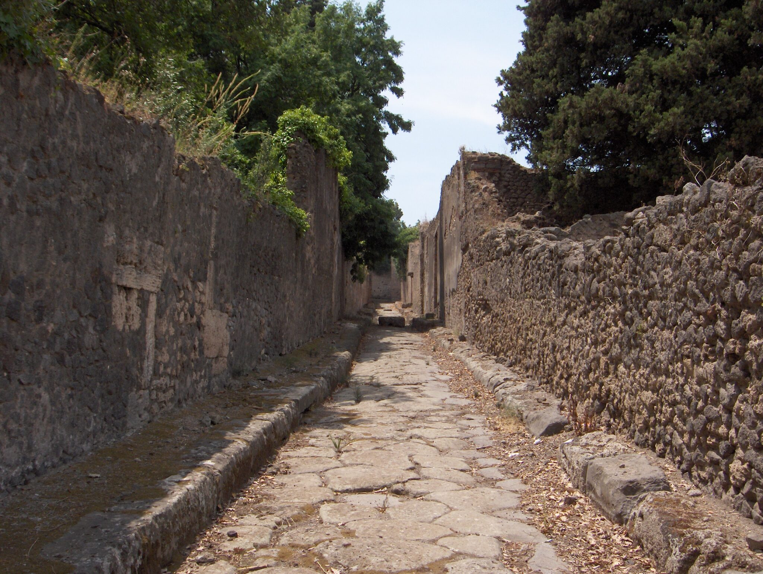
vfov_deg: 36.9
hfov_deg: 47.8
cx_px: 382
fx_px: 861
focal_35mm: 39
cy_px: 287
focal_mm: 8
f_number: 4.8
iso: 100
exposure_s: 1/781
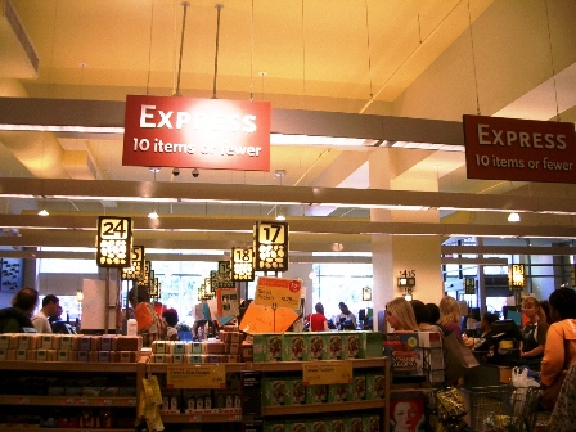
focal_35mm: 35
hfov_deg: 52.6
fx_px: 582
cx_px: 288
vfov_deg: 40.7
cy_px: 216
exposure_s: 1/60
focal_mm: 5.8
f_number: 2.6
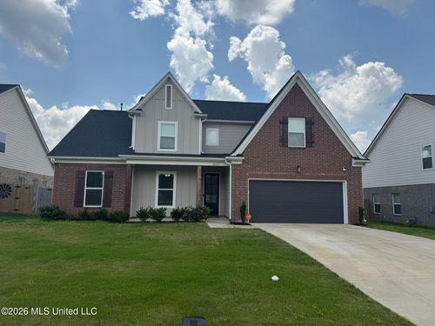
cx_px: 218
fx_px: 302
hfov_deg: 71.6
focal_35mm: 24
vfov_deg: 56.8
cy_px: 163
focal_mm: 6.76
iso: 80
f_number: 1.78
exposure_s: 1/5348
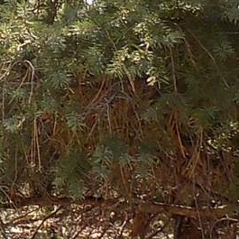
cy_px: 16
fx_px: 1250
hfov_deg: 9.4
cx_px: -392
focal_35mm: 160
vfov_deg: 10.9
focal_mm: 5.3
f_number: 3.3
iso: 80
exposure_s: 1/100
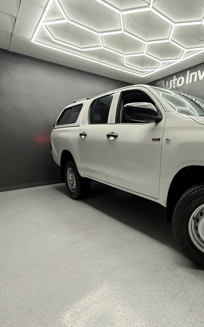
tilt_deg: -5.9
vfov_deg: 85.1
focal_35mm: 20
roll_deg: +1.7
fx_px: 178
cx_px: 201
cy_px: 164
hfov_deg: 49.5
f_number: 2.2
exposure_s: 1/99
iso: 200
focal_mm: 2.22
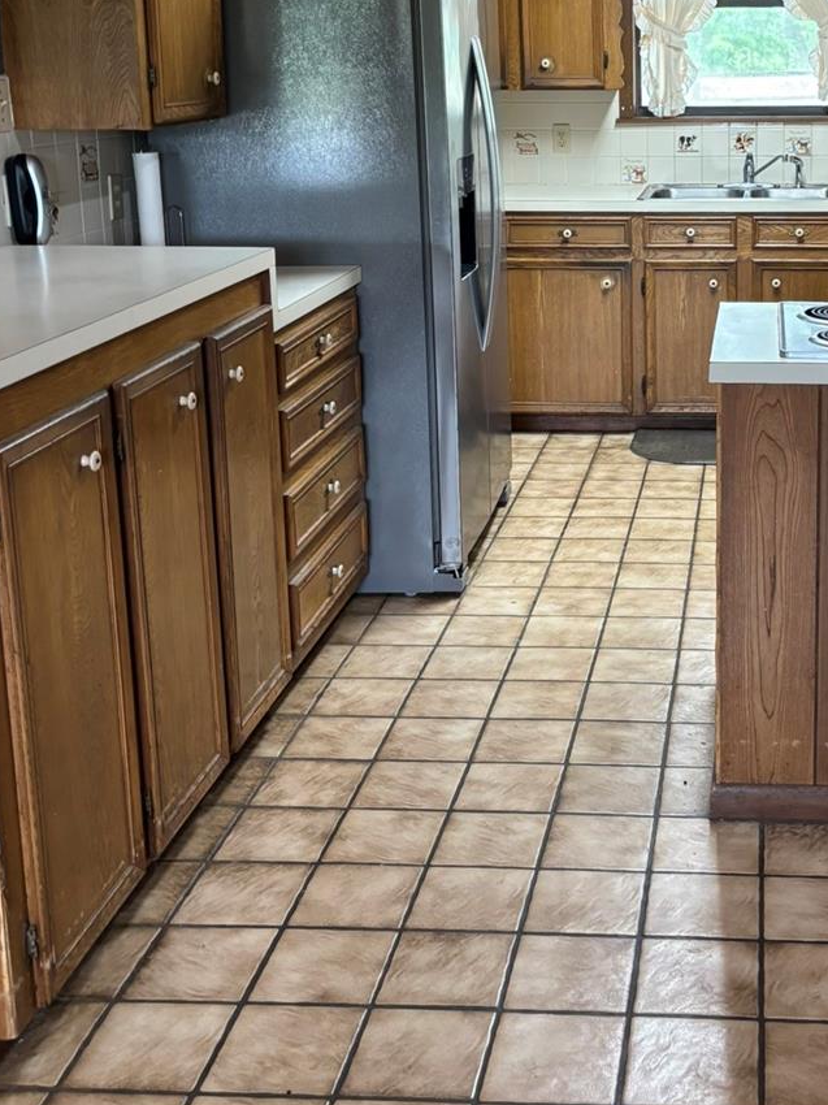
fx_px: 1500
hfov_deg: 29.9
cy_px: 306
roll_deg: -0.1
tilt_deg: -10.3
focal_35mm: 47
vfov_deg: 39.6
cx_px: 694
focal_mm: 5.96
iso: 320
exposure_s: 1/60
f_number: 1.6
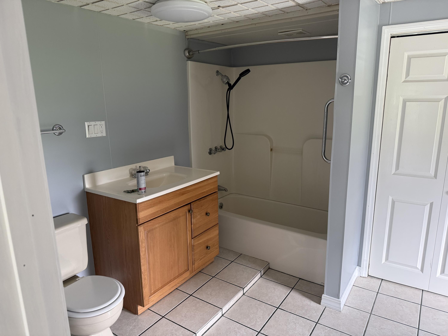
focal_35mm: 24
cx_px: 224
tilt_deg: -13.5
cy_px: 168
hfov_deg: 71.6
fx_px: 311
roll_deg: +1.1
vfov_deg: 56.8
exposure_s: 1/62
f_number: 1.78
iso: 200
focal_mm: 6.76
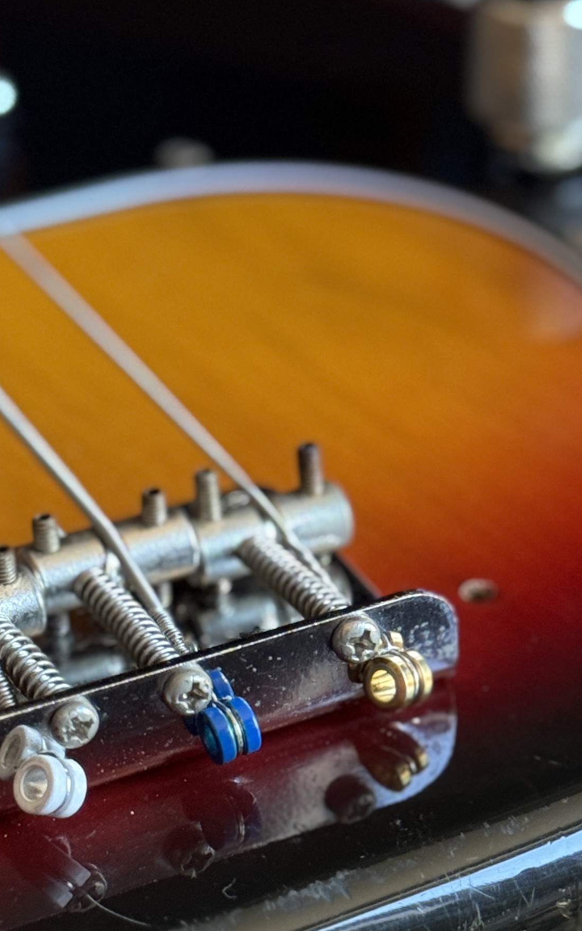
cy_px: 510
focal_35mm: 116
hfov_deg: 11.3
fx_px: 2945
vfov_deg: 18.0
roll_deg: +0.1
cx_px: 368
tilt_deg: -34.0
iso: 250
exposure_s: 1/59
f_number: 1.78
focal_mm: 6.76
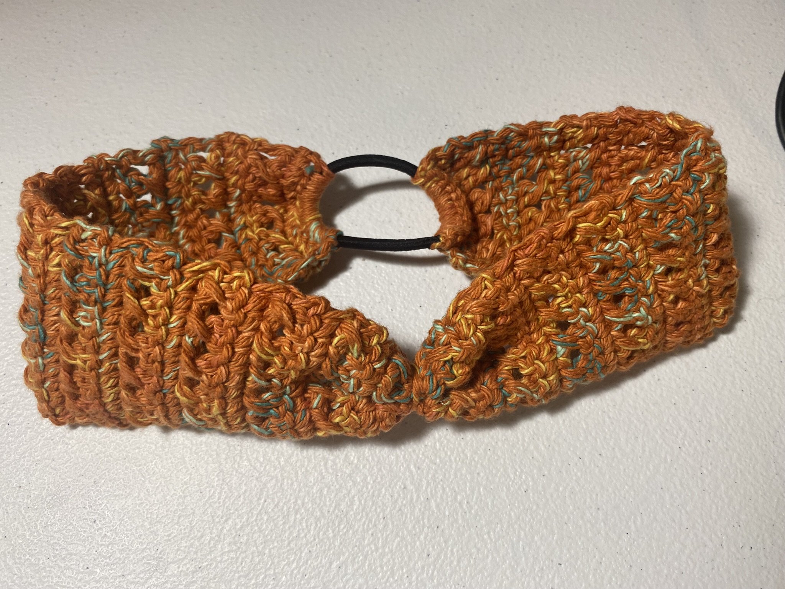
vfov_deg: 53.1
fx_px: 590
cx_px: 392
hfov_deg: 67.3
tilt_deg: -69.2
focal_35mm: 26
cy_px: 294
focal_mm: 4.25
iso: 80
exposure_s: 1/60
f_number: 1.8
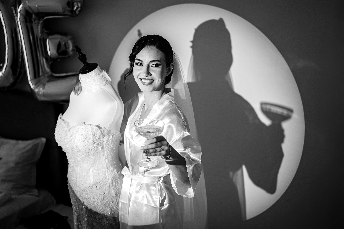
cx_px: 172
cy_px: 114
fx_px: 478
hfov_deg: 39.6
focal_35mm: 50
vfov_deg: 27.0
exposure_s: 1/250
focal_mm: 50
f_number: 1.4
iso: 100
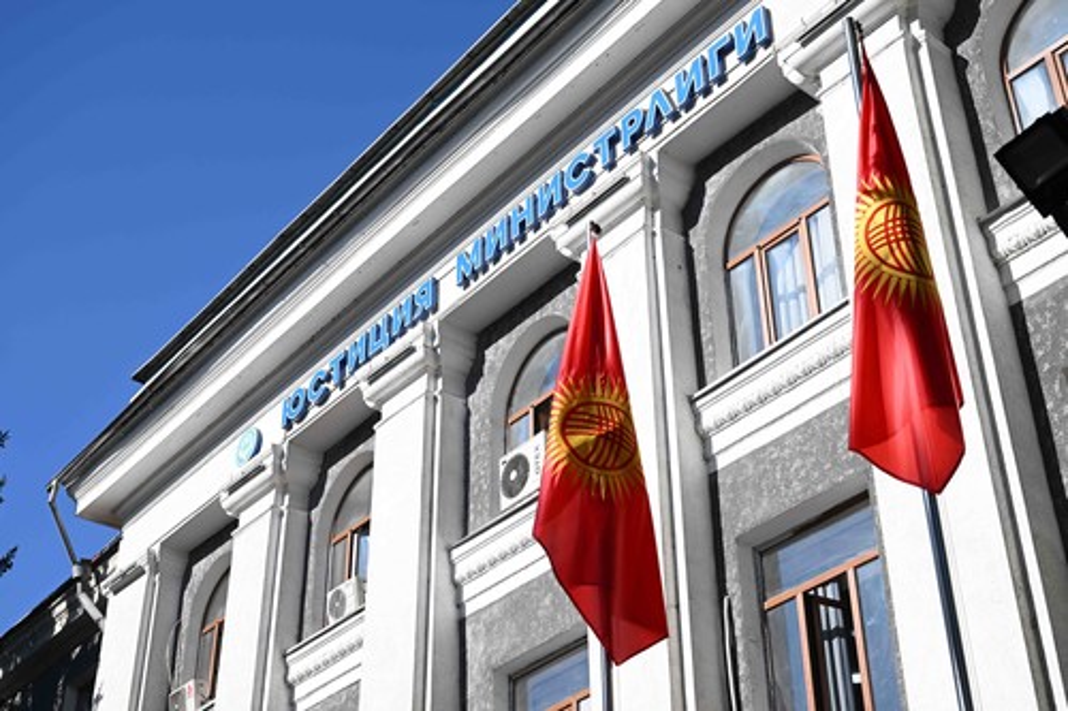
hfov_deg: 39.6
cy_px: 356
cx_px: 534
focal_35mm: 50
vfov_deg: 27.0
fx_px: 1483
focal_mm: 50
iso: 200
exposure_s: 1/1000
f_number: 5.6
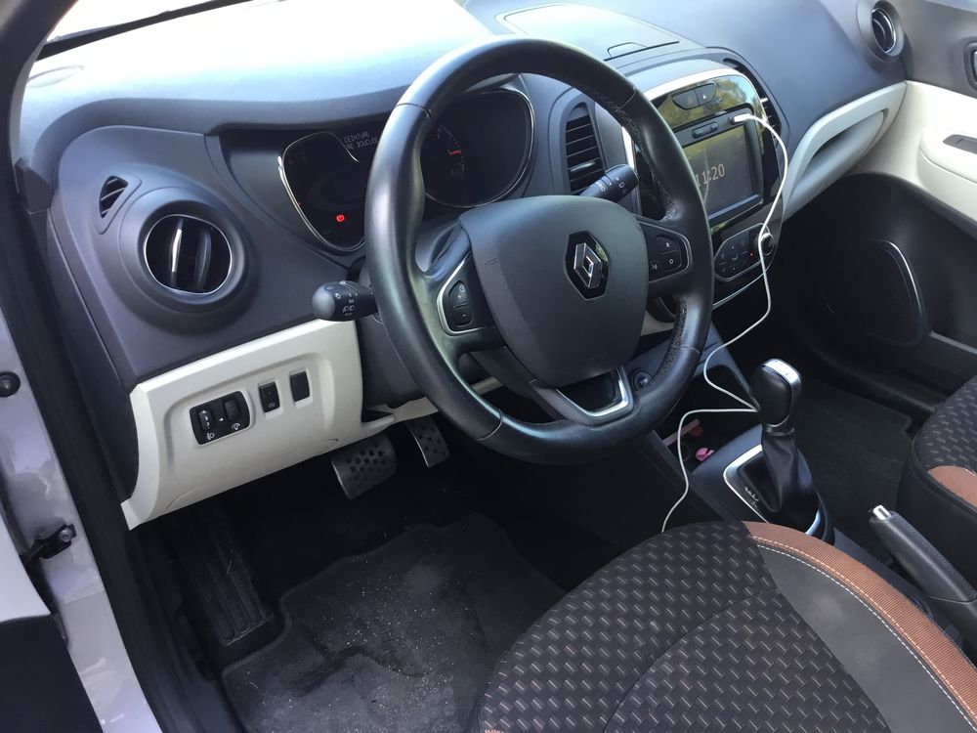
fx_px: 875
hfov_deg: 58.4
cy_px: 366
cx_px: 488
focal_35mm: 31
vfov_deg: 45.4
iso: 40
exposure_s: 1/33
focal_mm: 3.3
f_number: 2.4
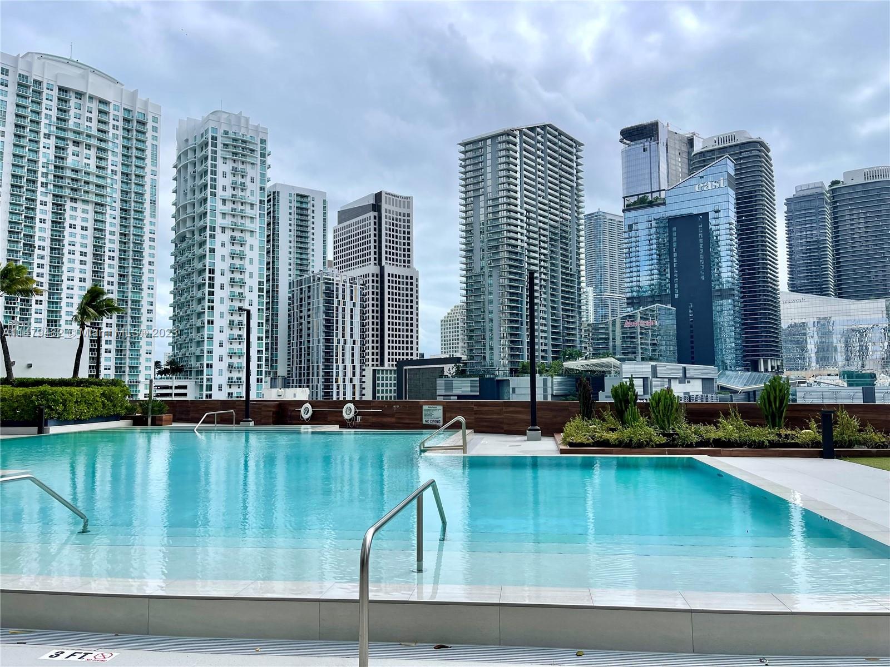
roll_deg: +0.4
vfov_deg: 53.1
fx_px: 668
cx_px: 445
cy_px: 334
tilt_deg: +5.1
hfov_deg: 67.3
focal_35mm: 26
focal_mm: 5.1
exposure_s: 1/4902
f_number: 1.6
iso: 32
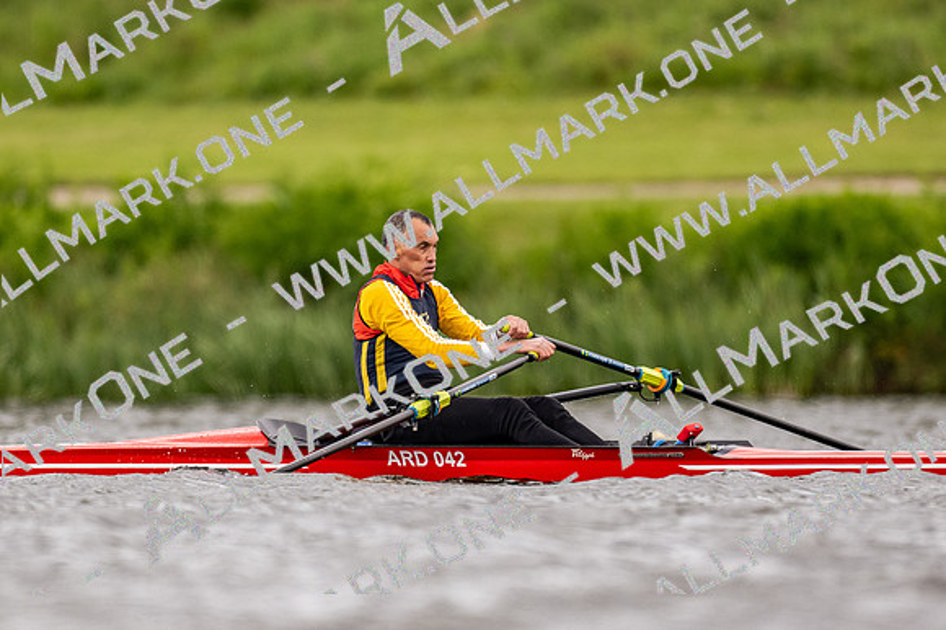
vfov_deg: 1.5
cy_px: 315
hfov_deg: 2.3
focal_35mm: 900
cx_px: 473
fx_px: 23636
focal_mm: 600
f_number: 4
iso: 640
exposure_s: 1/2500
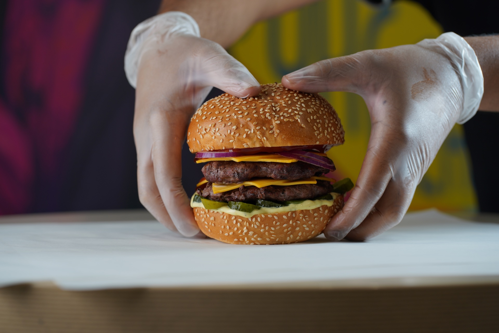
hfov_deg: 23.9
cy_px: 166
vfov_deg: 16.1
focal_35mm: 85
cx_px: 250
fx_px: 1178
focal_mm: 85
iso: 160
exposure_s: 1/80
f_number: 5
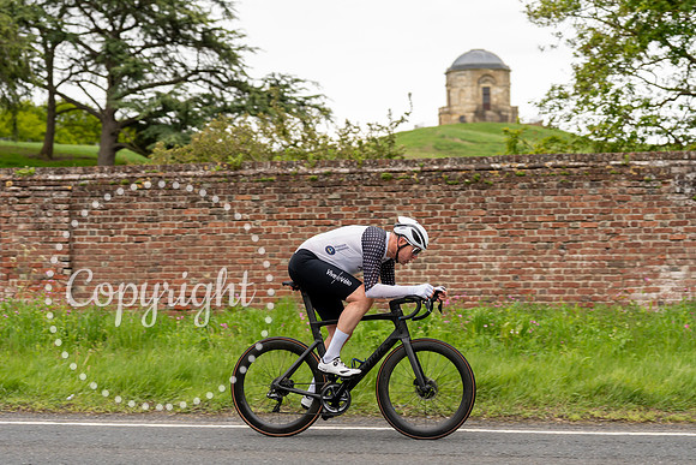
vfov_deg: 17.4
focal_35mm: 79
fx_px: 1520
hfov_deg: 25.8
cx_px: 348
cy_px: 258
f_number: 3.5
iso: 320
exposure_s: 1/1000
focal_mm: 70
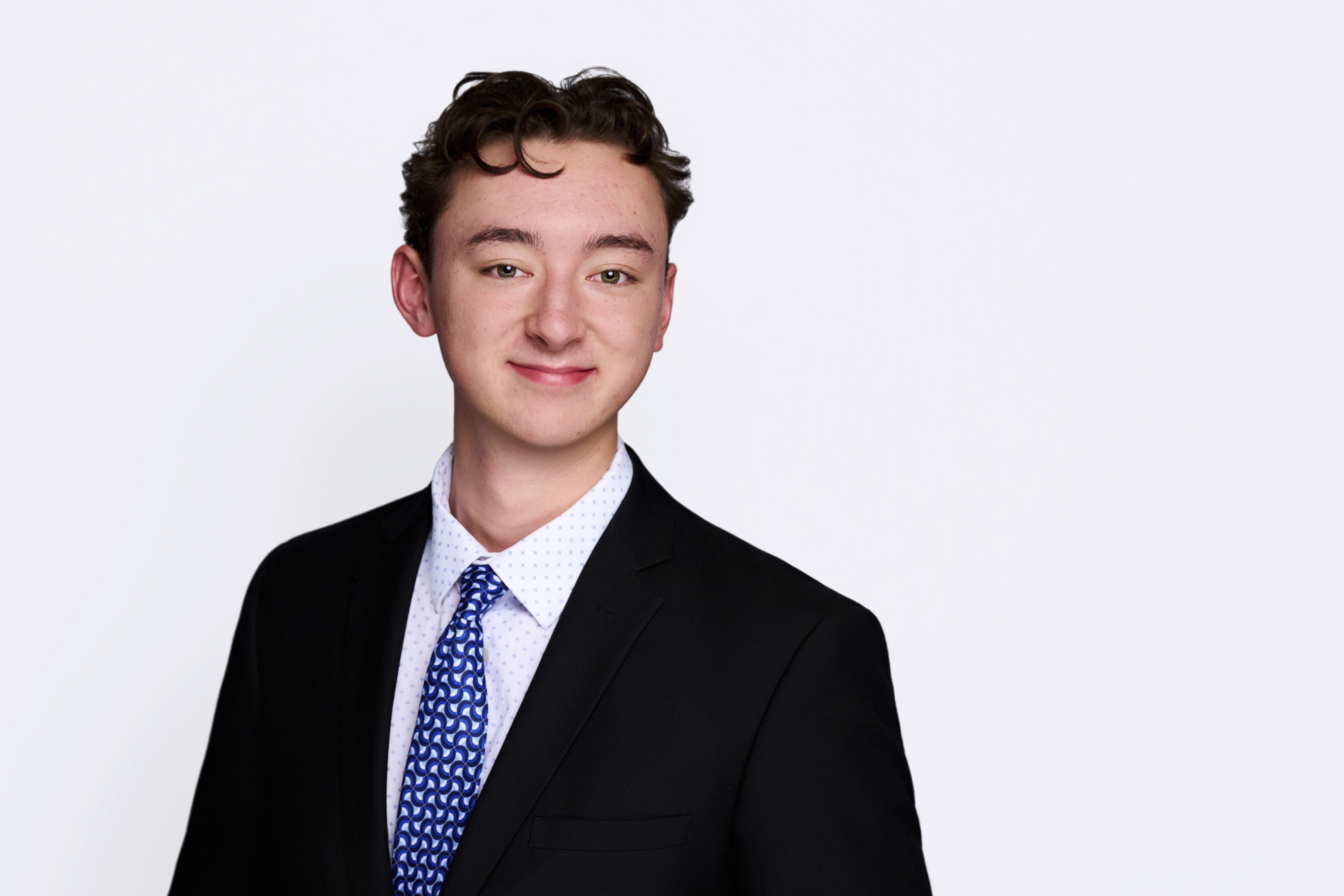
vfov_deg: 21.2
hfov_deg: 31.4
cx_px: 572
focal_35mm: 64
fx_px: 2389
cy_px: 511
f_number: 6.3
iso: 200
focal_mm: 50
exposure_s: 1/200
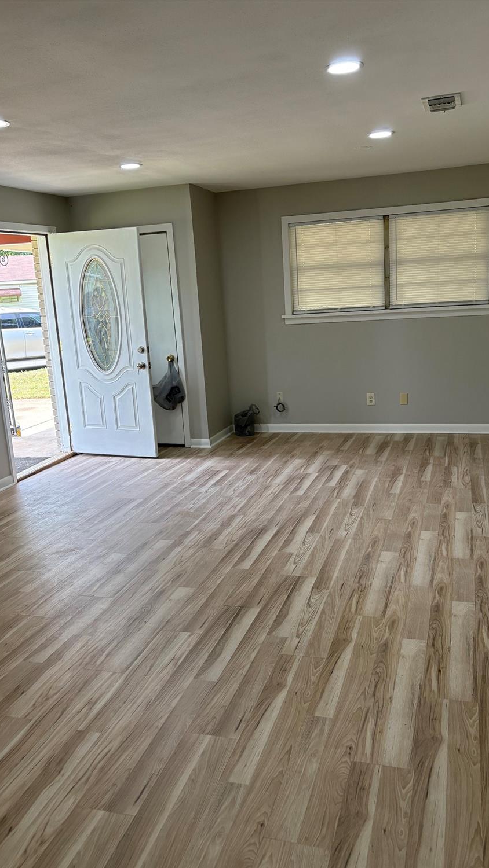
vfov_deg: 66.1
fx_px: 668
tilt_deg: -13.4
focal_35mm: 29
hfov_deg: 40.2
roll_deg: +2.0
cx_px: 264
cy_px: 443
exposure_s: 1/233
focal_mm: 5.96
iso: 80
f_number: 1.6
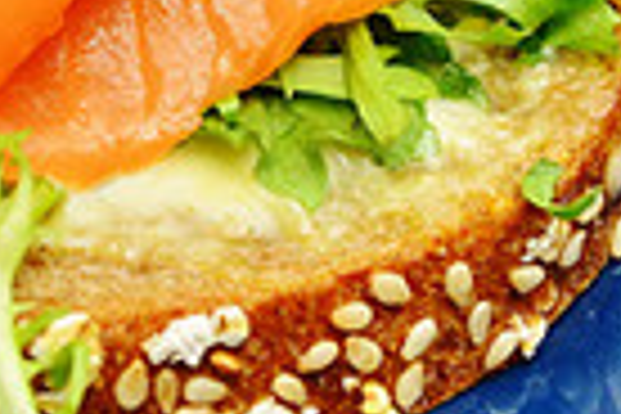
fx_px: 5623
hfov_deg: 6.3
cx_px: 140
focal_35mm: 326
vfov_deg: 4.2
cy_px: -194
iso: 800
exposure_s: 1/3200
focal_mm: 50
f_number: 5.6
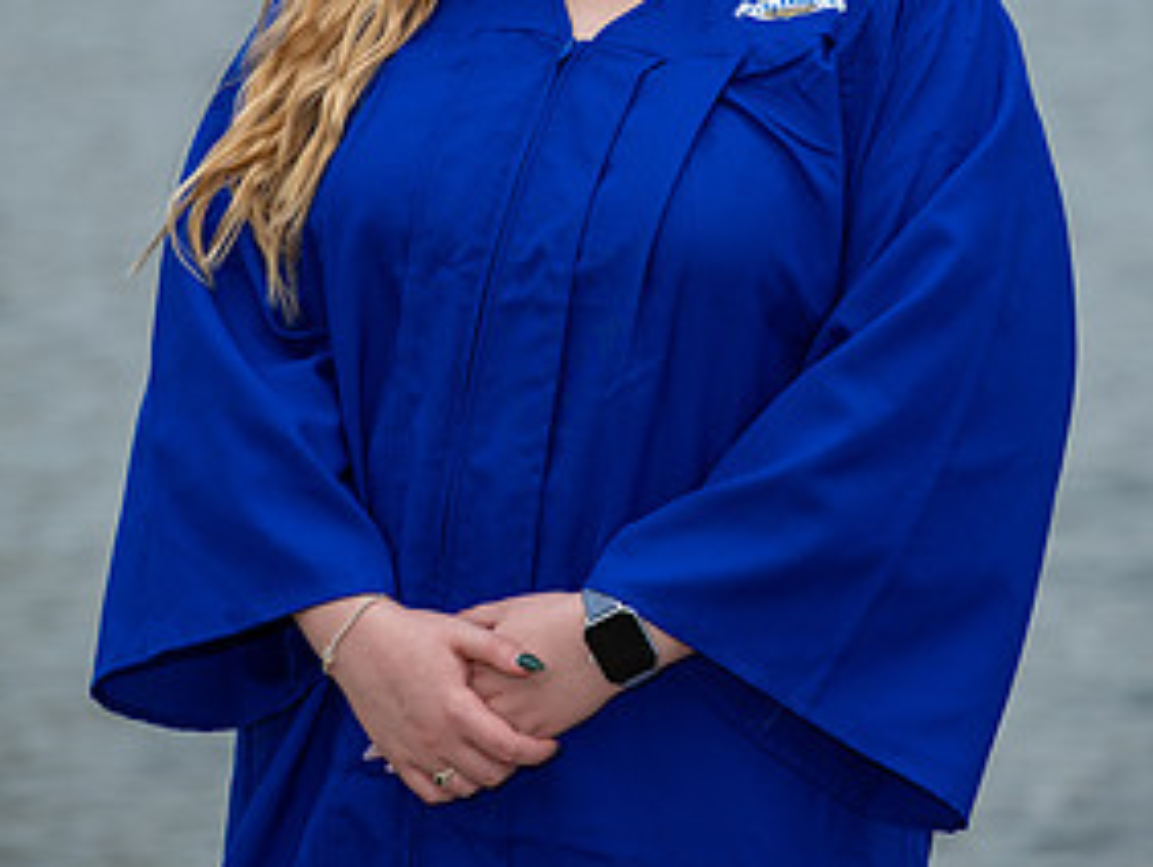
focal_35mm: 322
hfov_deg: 6.1
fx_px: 10734
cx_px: 597
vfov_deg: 4.6
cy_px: 299
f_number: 4
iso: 250
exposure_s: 1/400
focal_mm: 140
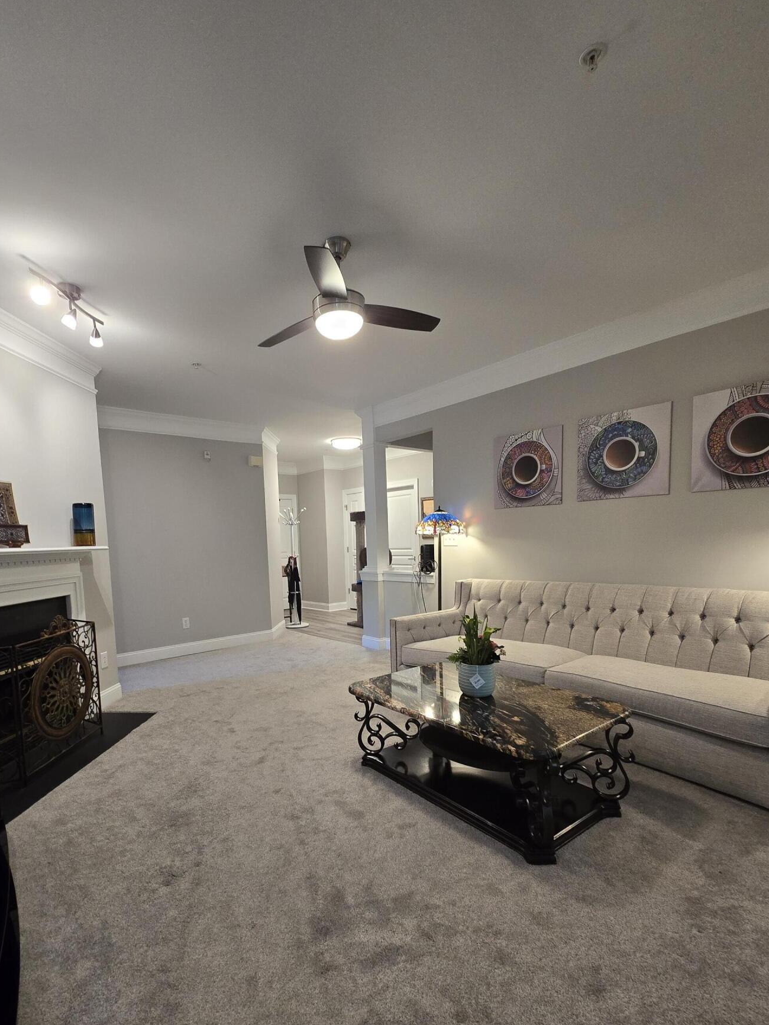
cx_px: 343
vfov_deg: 97.5
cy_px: 587
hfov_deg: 81.5
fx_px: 444
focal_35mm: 15
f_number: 2.2
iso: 250
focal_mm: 2.2
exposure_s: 1/60
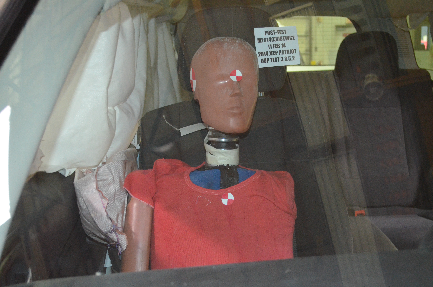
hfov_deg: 41.2
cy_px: 144
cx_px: 216
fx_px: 576
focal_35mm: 48
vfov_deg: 28.0
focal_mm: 32
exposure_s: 1/60
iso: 3200
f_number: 4.8
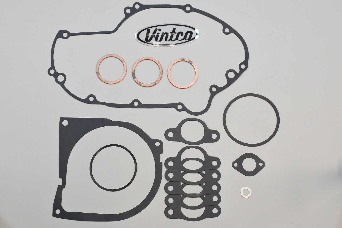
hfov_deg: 51.9
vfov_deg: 35.9
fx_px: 351
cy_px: 114
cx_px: 171
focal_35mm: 37
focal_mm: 14
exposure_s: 1/125
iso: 560
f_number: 4
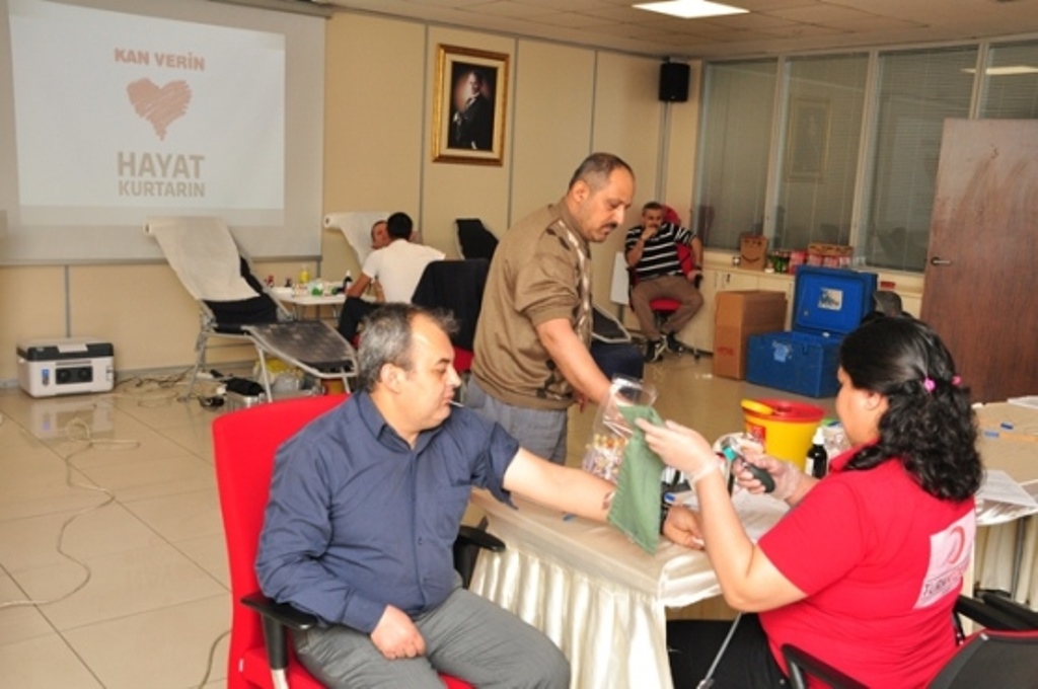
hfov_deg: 49.6
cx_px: 519
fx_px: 1123
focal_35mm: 39
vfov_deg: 34.1
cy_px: 344
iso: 800
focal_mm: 26
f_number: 8
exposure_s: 1/125
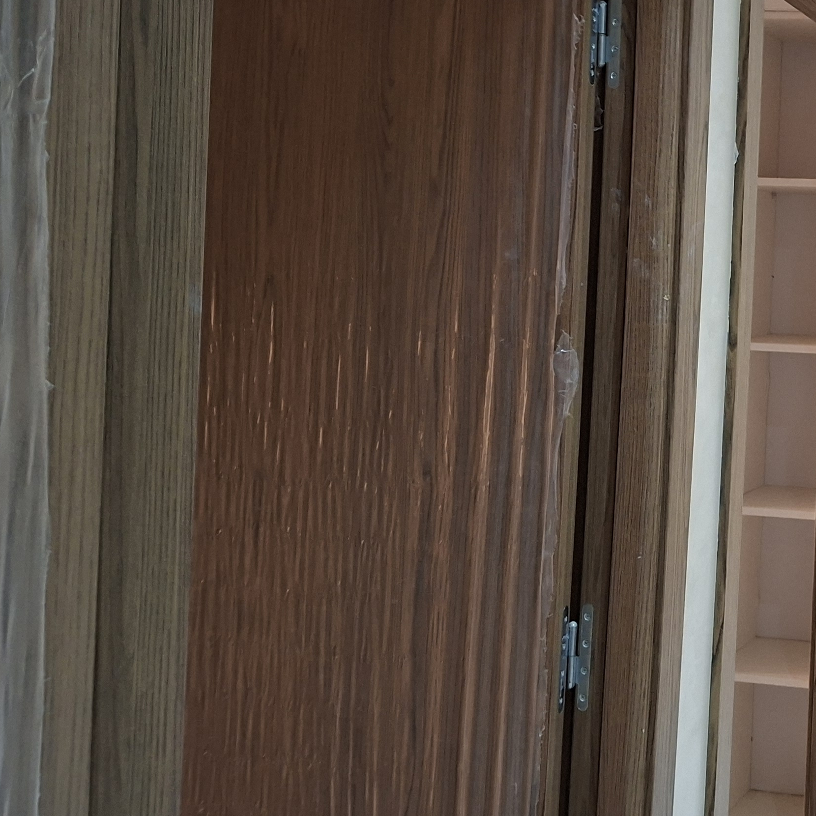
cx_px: 937
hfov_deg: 30.3
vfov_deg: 34.4
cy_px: 291
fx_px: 1307
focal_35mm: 49
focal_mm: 5.54
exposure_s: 1/33
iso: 400
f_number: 1.8
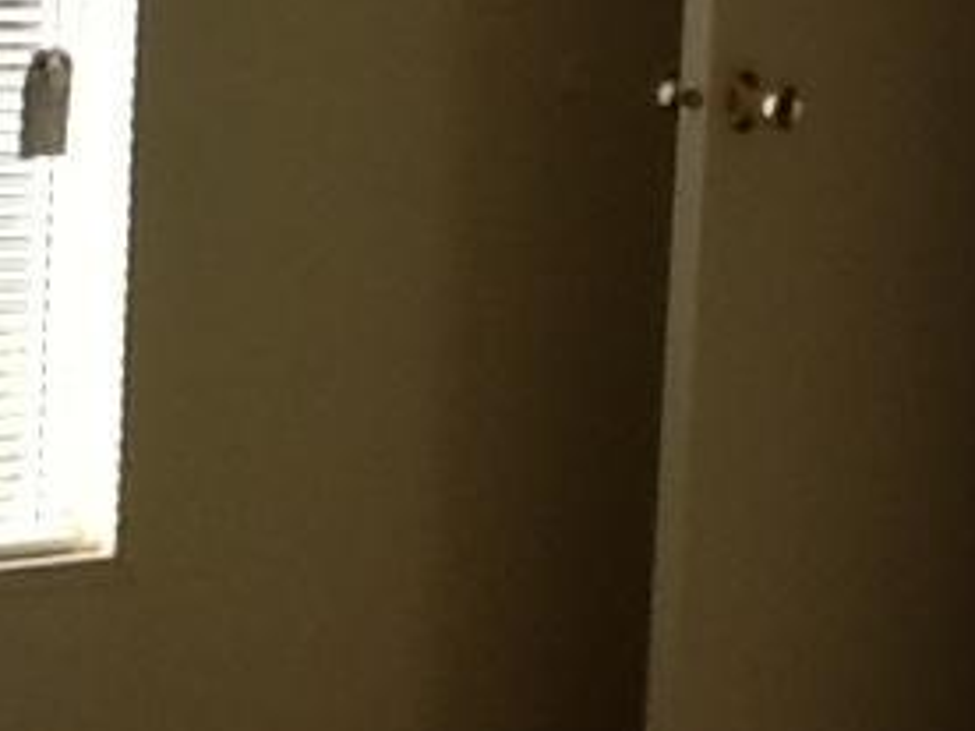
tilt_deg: -7.1
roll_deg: -1.0
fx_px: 4309
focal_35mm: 153
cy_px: 247
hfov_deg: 12.8
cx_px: 81
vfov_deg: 9.7
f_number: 2.4
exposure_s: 1/255
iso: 40
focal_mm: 2.03
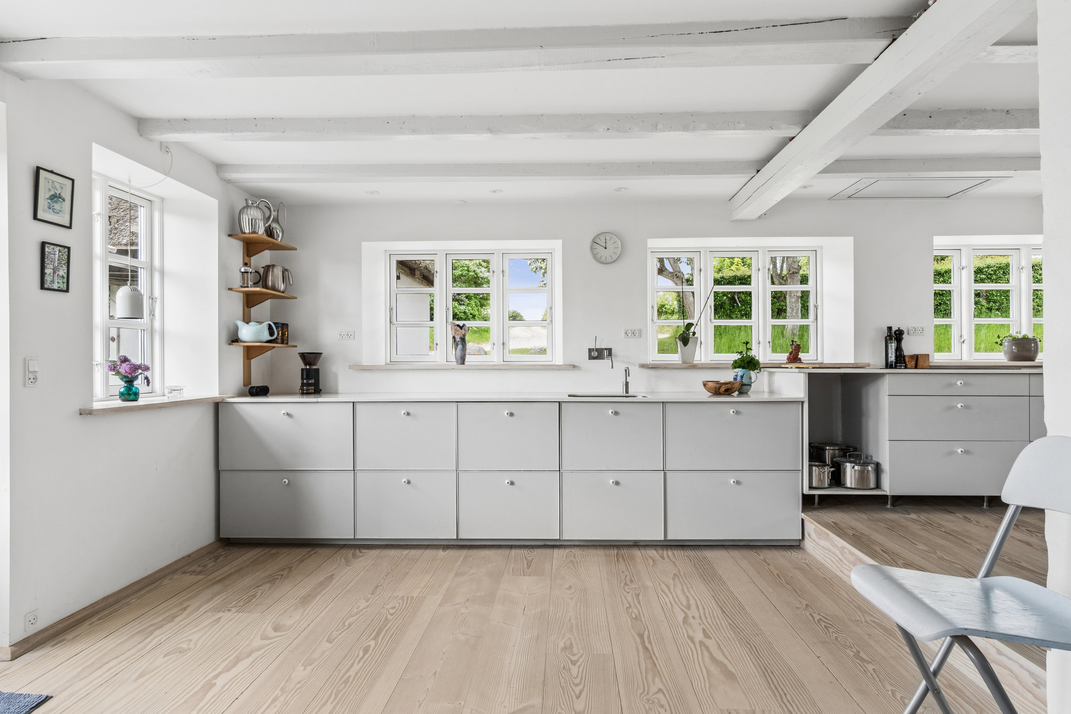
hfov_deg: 85.4
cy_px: 357
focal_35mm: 20
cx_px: 536
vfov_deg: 63.2
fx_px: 580
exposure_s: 1/40
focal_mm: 13
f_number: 8
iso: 200
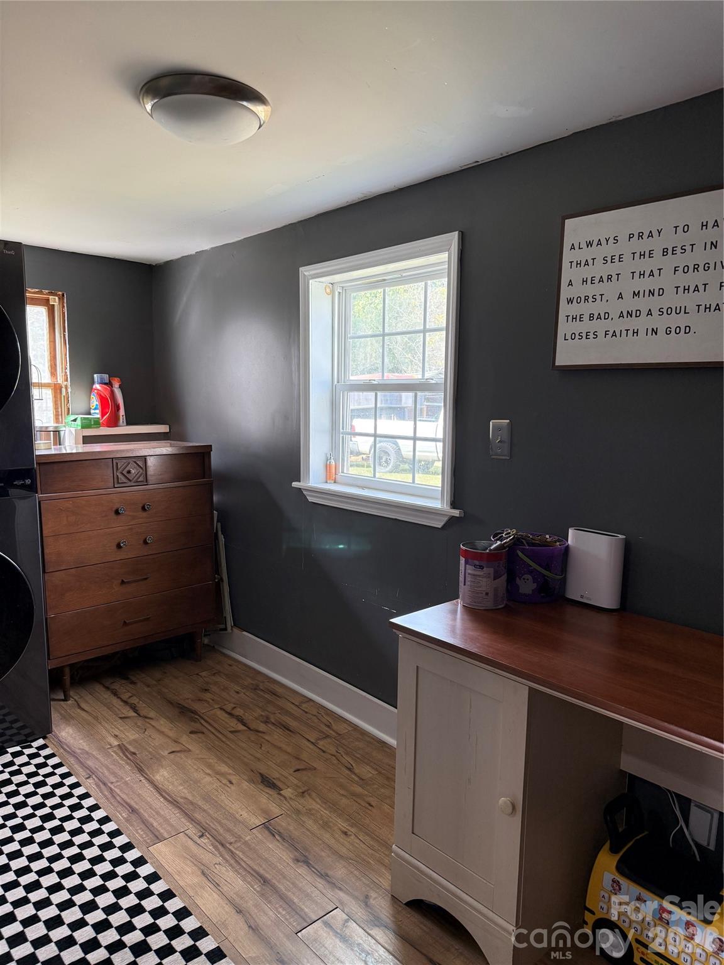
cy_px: 482
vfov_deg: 71.6
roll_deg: -1.2
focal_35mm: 24
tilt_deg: -7.7
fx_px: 669
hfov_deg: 56.8
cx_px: 362
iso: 200
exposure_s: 1/115
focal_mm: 6.76
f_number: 1.78
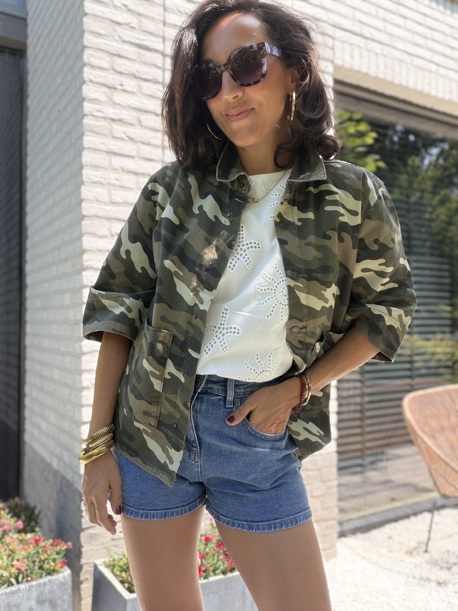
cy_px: 306
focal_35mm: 30
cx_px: 229
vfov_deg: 60.0
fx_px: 529
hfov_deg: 46.8
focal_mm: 2.71
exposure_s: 1/241
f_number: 1.9
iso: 32
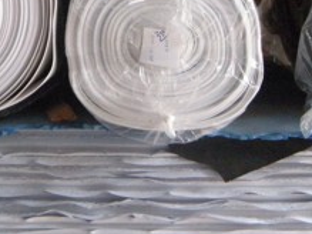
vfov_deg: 14.9
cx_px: 103
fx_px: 865
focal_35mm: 96
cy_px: -43
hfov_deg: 20.4
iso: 400
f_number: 3.8
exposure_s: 1/46.1
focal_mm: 5.9
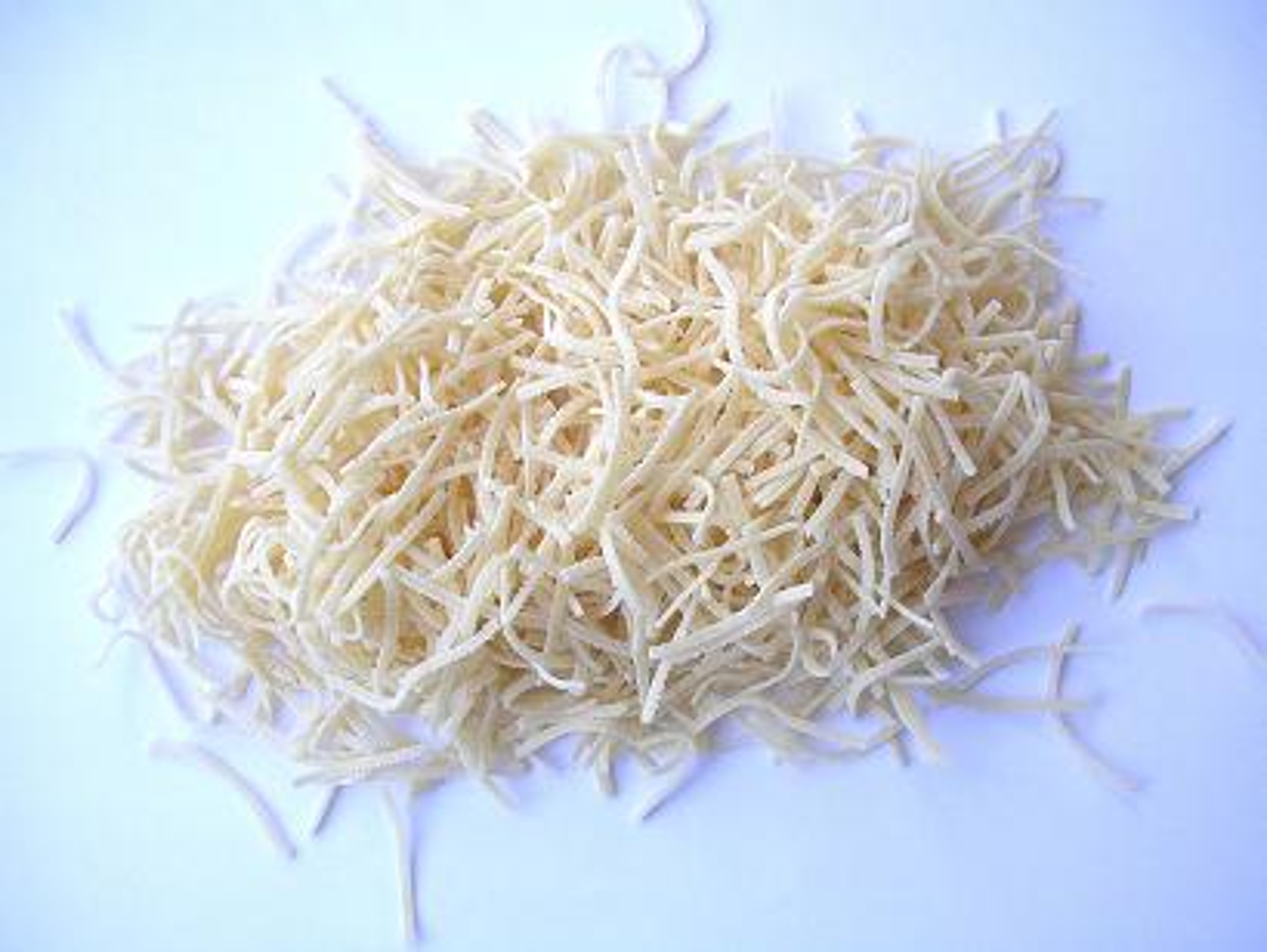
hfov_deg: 49.0
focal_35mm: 38
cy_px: 476
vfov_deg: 37.8
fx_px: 1392
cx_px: 634
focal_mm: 5.8
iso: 50
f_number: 2.8
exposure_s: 1/29.9
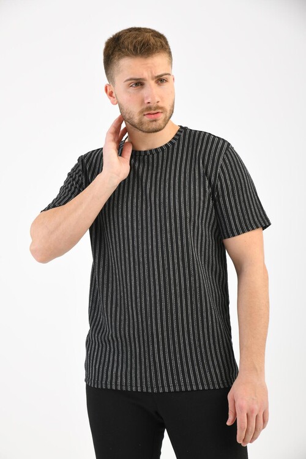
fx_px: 841
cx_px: 153
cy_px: 230
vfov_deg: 30.5
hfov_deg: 20.6
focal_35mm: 66
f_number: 7.1
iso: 100
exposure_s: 1/160
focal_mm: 66
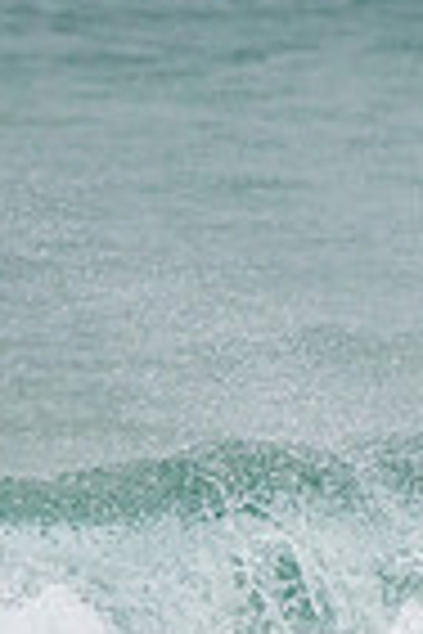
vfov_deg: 0.8
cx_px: -432
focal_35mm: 2524
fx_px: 44482
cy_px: 688
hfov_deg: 0.5
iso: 450
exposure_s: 1/320
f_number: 5.6
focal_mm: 500
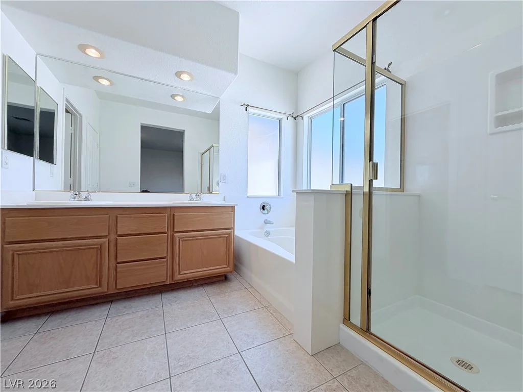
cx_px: 262
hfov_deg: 102.1
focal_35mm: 14
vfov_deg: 85.7
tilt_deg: +0.3
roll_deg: +0.8
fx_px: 212
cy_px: 196
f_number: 2.2
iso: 40
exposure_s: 1/120
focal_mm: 2.22
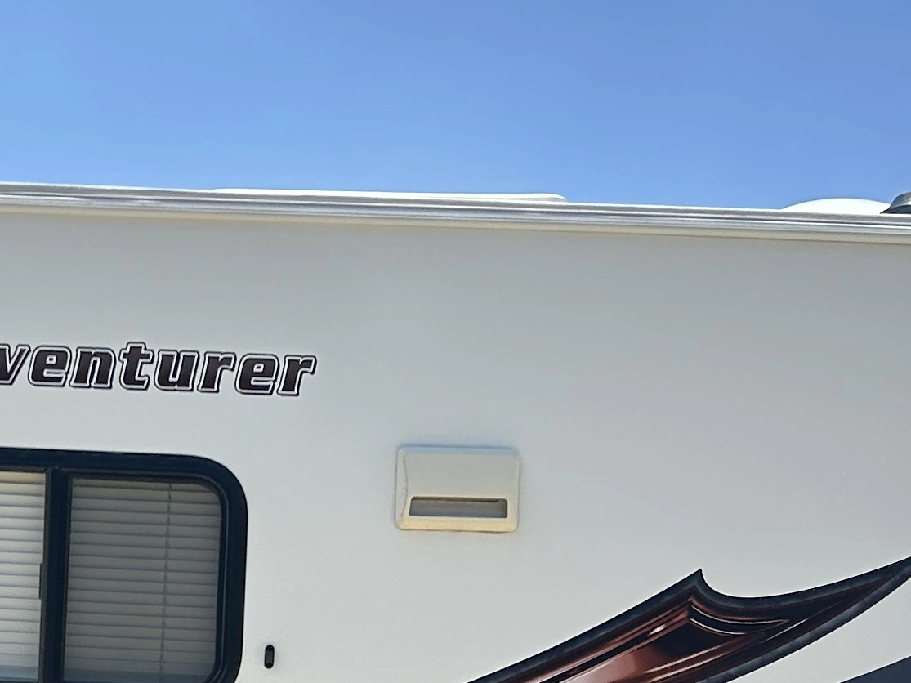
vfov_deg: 15.3
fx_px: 2474
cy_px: 761
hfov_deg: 20.5
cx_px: 97
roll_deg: -2.5
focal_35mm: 94
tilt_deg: -1.5
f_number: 1.5
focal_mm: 5.7
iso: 50
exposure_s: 1/2994
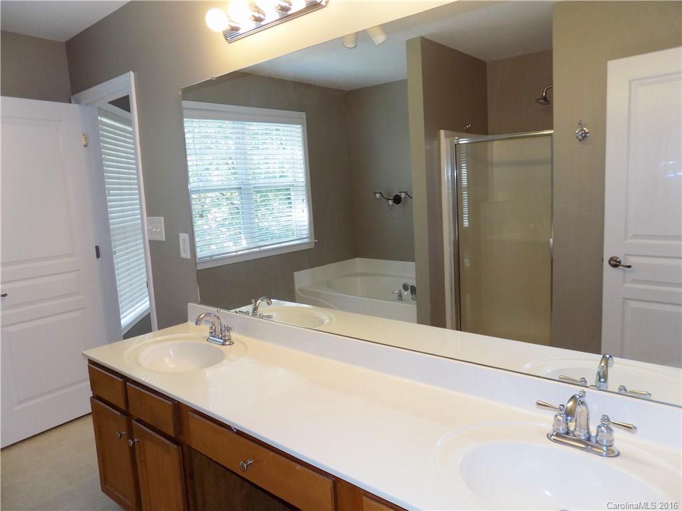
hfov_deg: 73.9
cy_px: 256
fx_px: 453
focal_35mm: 23
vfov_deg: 58.9
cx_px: 341
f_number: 3.1
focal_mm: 4
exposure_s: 1/30
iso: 125
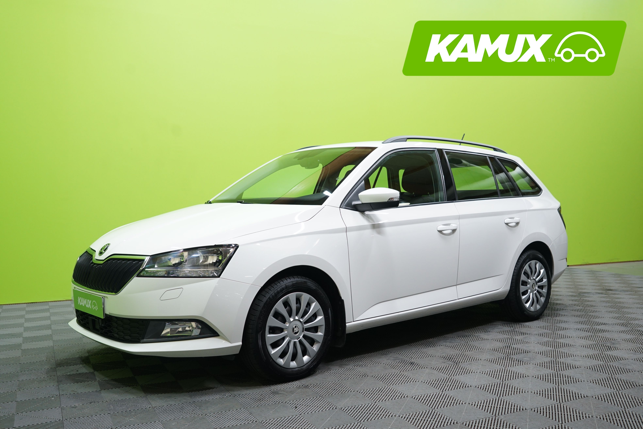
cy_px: 214
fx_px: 589
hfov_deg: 57.2
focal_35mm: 33
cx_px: 322
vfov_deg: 40.0
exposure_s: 1/20
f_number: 5
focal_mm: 33
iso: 640
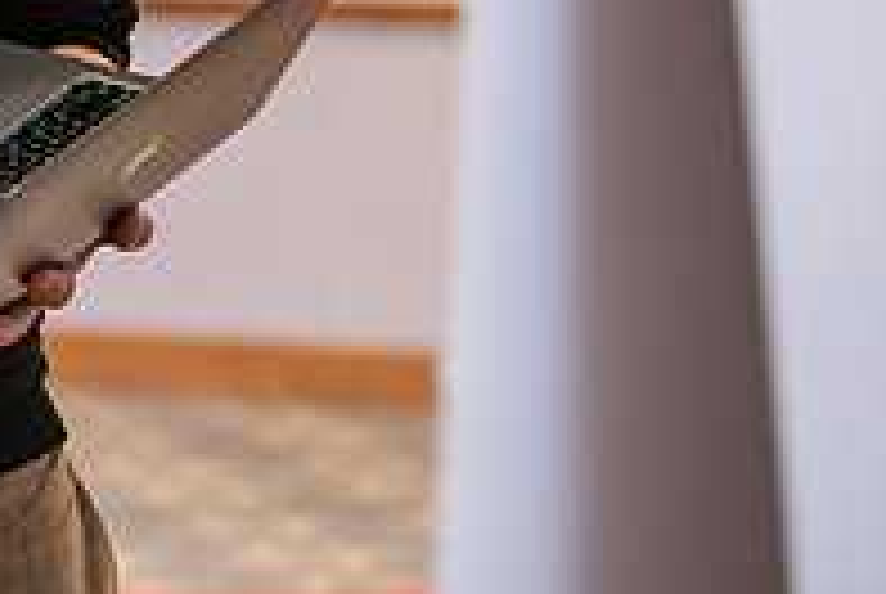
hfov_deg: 9.7
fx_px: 5077
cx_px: -396
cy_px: -223
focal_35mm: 206
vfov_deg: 6.6
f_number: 3.2
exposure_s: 1/200
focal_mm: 70
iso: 2000
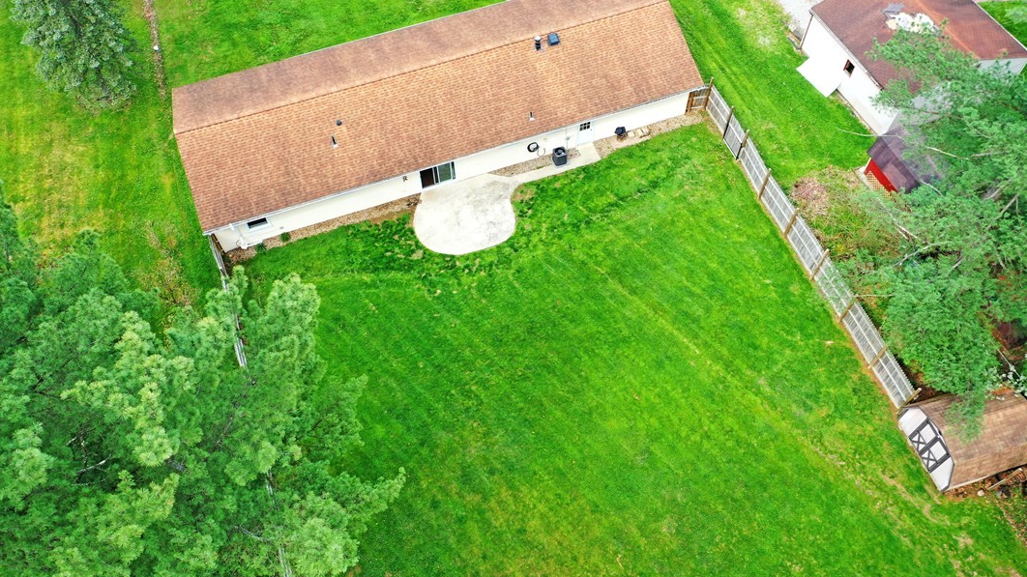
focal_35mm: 30
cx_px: 514
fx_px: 817
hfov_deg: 64.3
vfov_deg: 38.9
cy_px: 274
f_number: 4.5
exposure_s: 1/200
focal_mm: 10.26
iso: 100
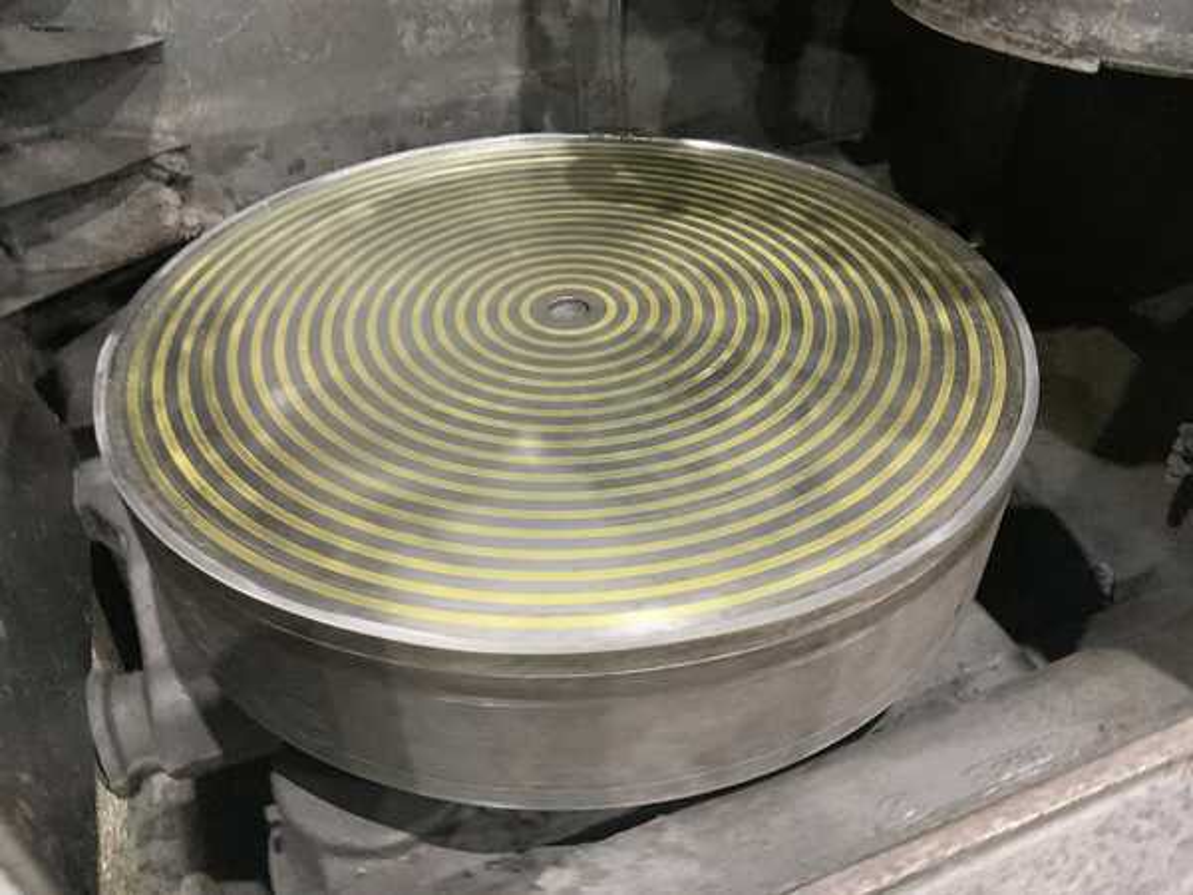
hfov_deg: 61.7
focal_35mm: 29
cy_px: 448
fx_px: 999
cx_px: 596
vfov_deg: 48.2
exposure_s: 1/30
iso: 320
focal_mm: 3
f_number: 1.8
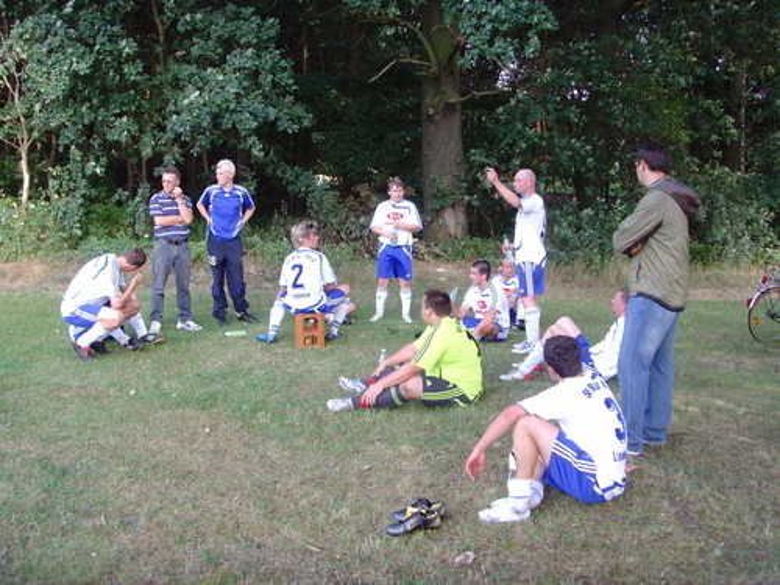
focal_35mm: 39
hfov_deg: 47.9
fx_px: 879
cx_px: 390
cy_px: 292
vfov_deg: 36.8
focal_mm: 6.6
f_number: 3.5
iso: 100
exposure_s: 1/90
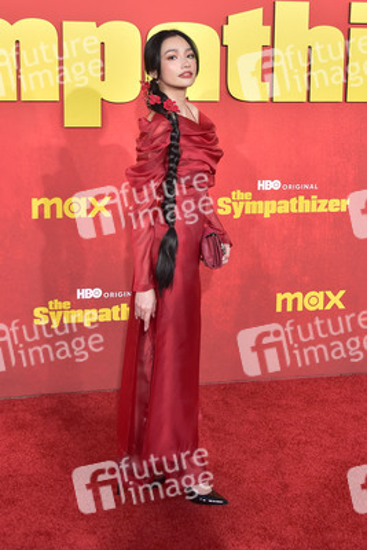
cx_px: 184
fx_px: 611
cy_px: 275
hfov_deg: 33.4
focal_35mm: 40
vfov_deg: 48.4
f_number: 6.3
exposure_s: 1/1000
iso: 1600
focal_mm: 40
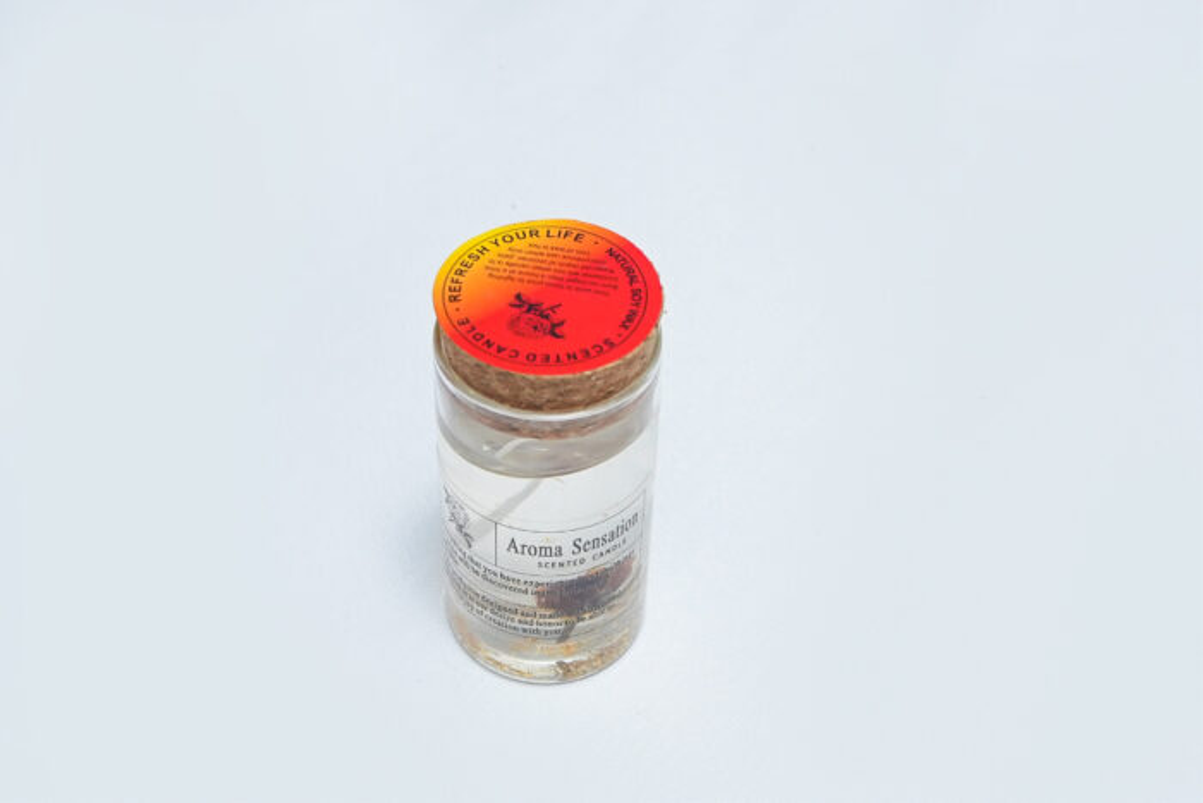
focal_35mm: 52
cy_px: 402
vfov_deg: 26.0
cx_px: 602
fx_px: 1738
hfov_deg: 38.2
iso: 2500
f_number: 9
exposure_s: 1/160
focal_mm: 35
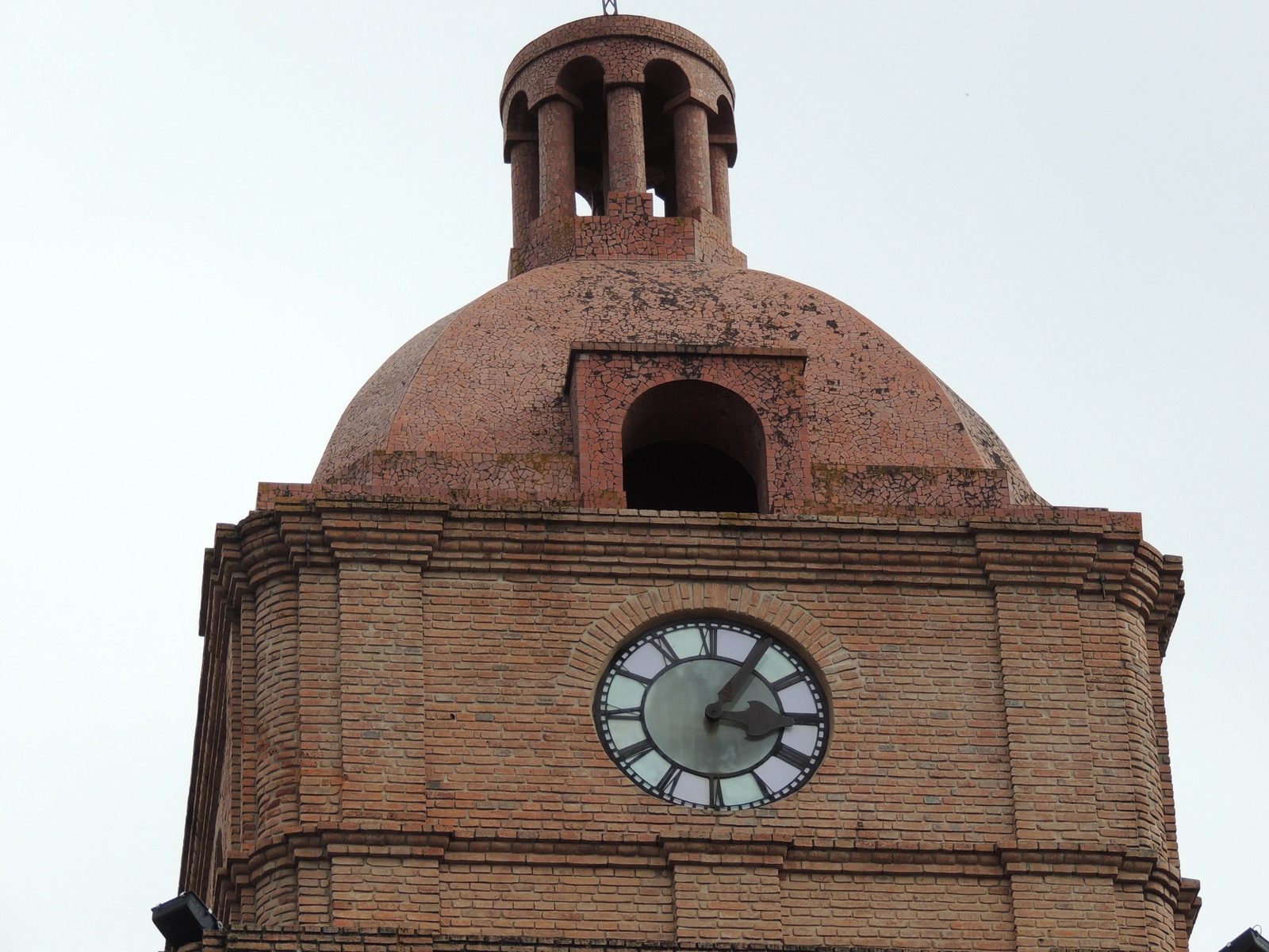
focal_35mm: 170
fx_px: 6232
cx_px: 634
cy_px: 476
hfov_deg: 11.6
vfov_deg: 8.7
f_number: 4.5
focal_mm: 30.3
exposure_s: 1/500
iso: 100
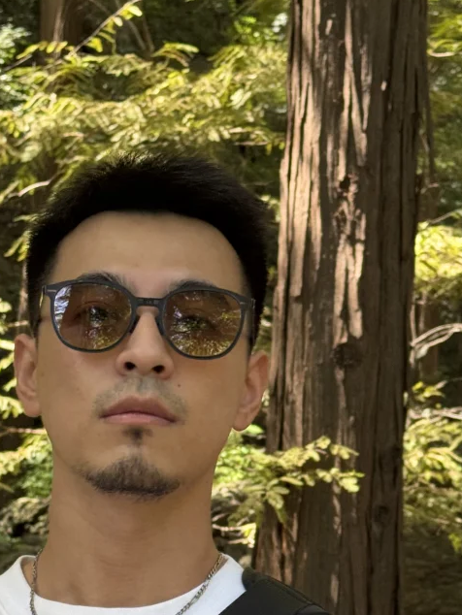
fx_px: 1938
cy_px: 483
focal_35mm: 109
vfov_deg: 17.9
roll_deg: -1.9
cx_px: 271
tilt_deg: +0.3
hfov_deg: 13.6
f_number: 1.78
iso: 80
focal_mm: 6.76
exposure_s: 1/121
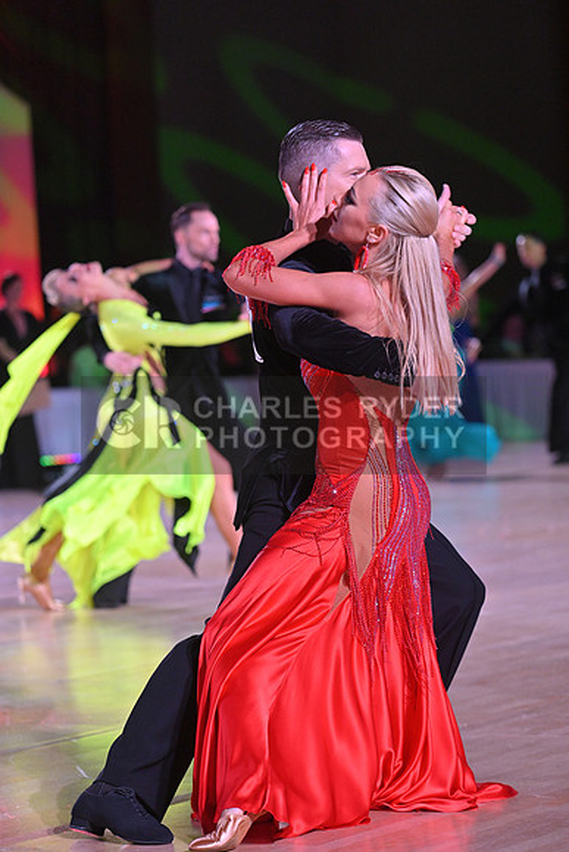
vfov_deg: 15.2
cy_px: 426
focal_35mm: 135
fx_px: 3198
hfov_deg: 10.2
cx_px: 284
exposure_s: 1/400
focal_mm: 135
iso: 3200
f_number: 4
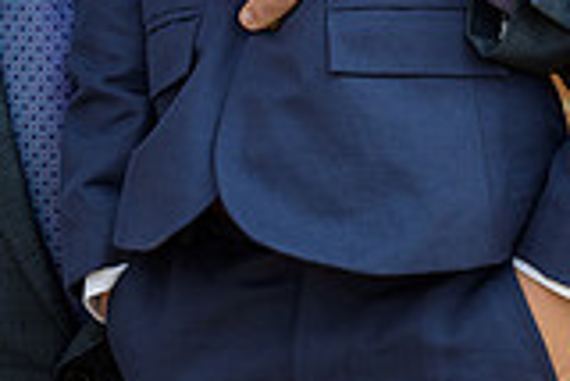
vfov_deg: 5.1
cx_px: 91
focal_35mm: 269
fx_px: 4263
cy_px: -271
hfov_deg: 7.6
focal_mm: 60
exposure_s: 1/320
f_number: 4
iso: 250
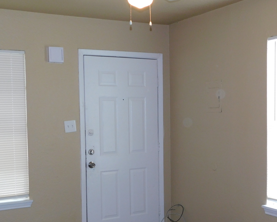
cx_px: 154
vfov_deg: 28.4
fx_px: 435
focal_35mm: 53
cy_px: 146
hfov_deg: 35.3
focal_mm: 6.3
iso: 200
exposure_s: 1/30
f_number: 3.5
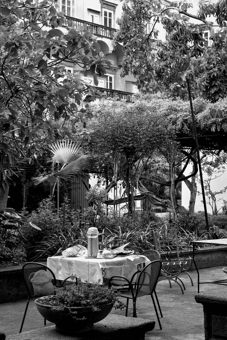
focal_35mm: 75
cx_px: 114
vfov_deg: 27.0
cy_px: 170
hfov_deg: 18.2
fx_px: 709
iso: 200
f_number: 5.6
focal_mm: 50
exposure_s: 1/160
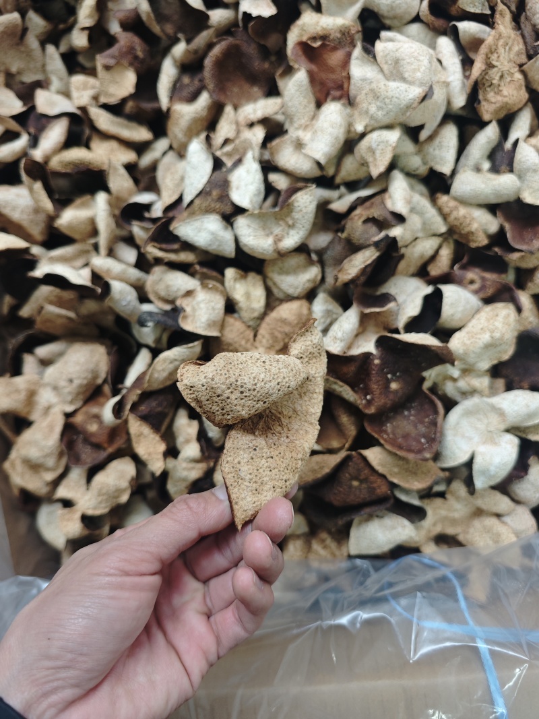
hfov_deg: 58.9
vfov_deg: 73.9
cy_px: 360
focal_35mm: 23
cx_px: 270
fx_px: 478
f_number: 1.42
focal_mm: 6.68
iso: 320
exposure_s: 1/50
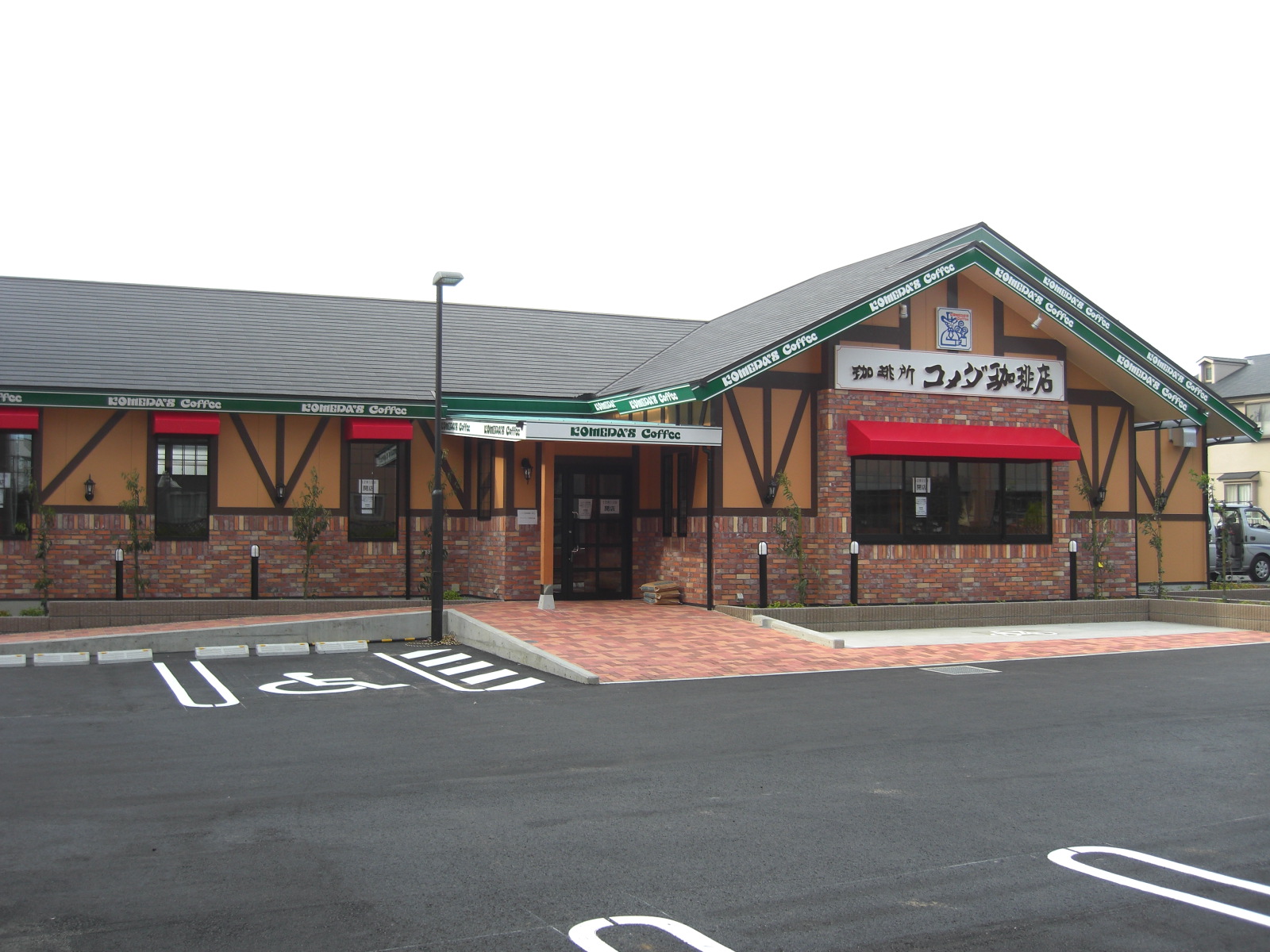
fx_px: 1394
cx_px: 635
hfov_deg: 49.0
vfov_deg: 37.7
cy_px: 476
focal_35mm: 38
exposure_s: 1/320
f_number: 2.8
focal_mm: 7.9
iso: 80
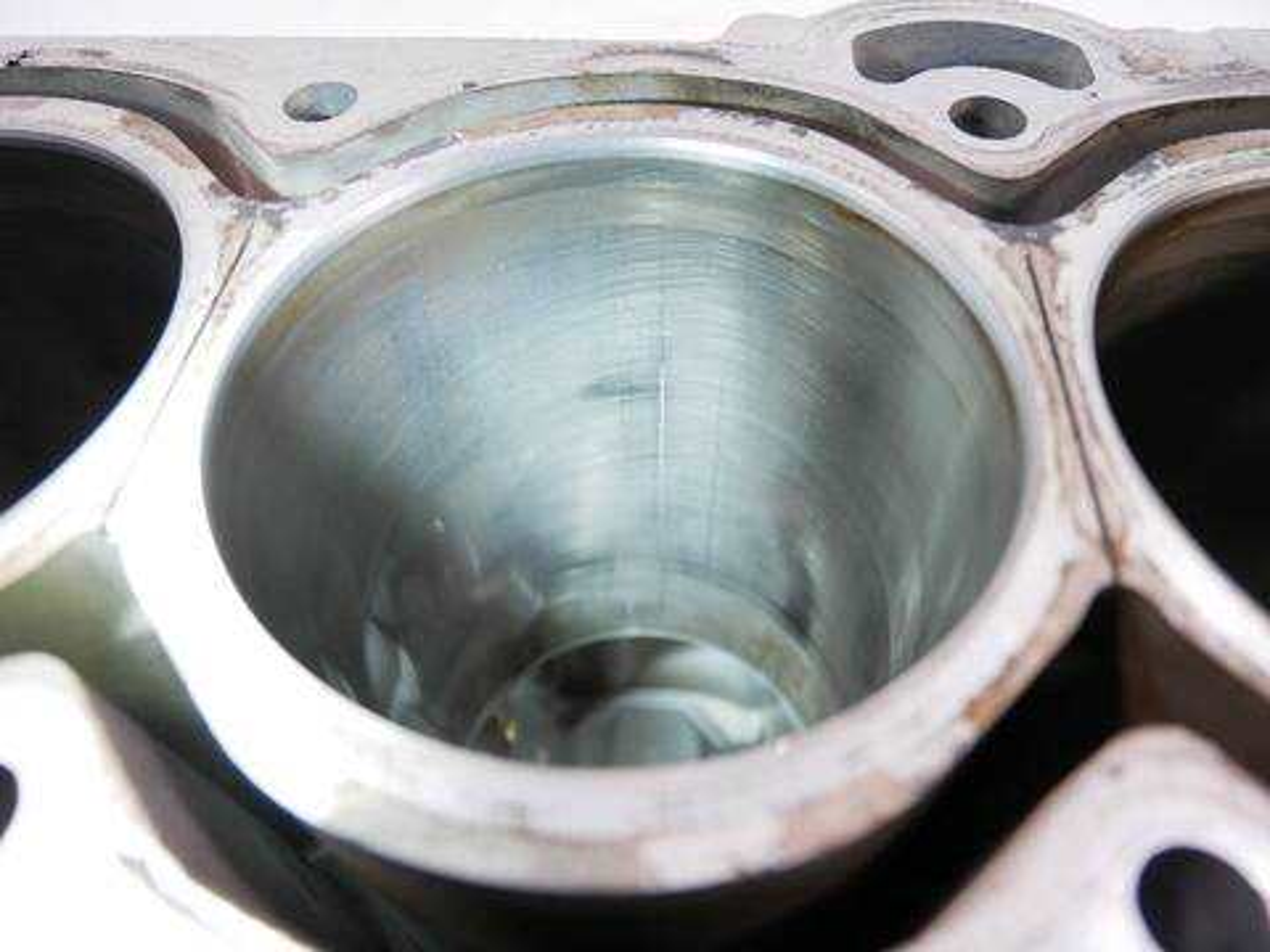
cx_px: 635
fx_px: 954
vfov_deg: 53.1
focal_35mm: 26
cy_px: 476
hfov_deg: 67.3
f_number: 3.5
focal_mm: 13
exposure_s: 1/60
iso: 1250
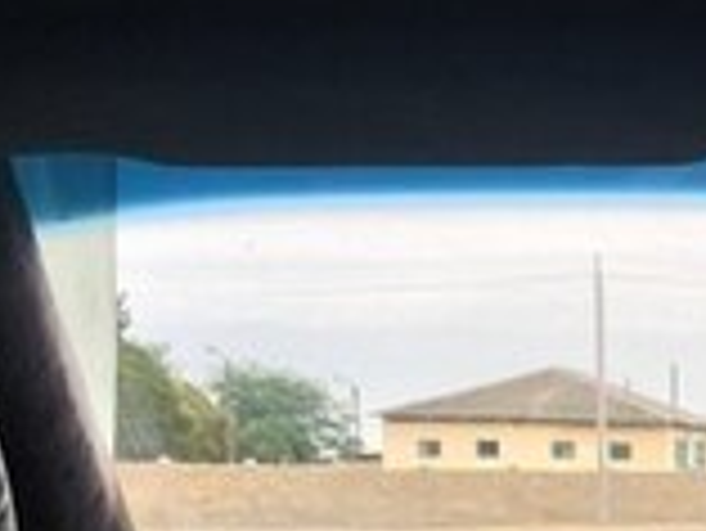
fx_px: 2490
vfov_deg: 11.8
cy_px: 736
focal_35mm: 122
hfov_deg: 15.1
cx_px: 1025
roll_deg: -0.7
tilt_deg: -2.8
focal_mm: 4.15
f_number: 2.2
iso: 25
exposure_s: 1/100
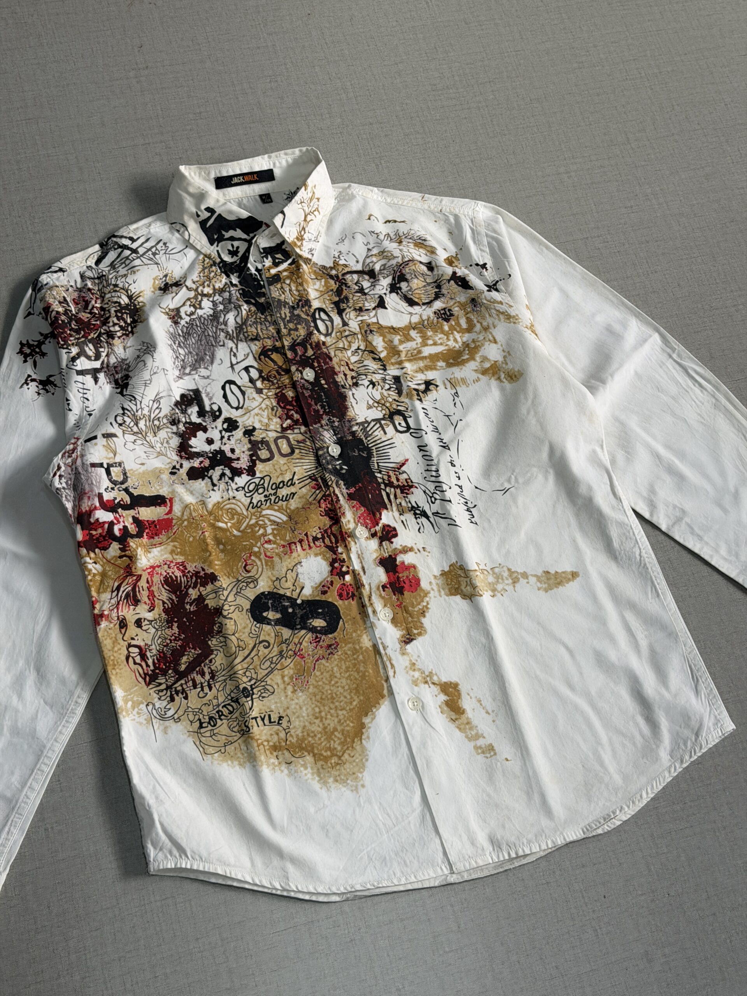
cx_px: 374
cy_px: 498
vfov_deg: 39.7
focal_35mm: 48
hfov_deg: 30.3
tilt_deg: -64.9
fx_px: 1381
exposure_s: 1/121
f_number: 1.78
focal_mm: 6.76
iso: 50
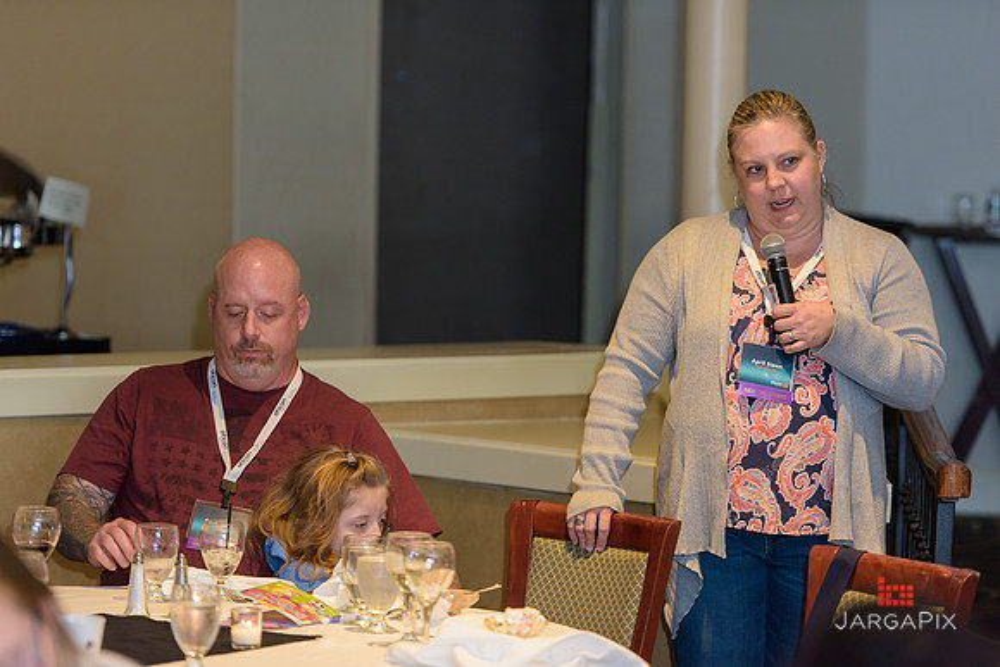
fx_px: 4029
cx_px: 500
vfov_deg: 9.5
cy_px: 334
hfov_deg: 14.2
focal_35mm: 145
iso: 1250
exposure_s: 1/125
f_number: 3.2
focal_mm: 145
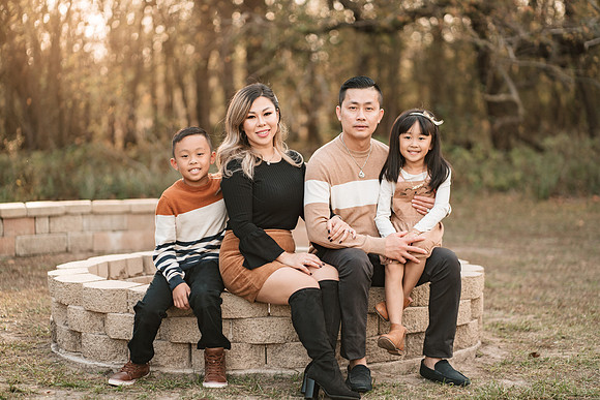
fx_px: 1417
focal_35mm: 85
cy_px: 200
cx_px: 300
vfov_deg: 16.1
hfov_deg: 23.9
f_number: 2
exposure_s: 1/640
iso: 100
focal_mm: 85
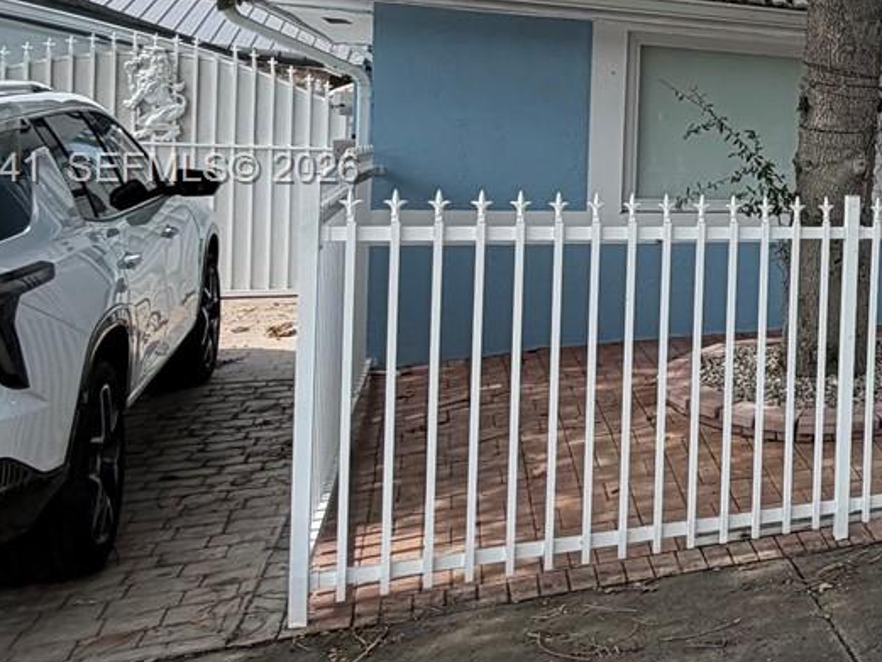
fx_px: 1096
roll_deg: -1.9
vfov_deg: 33.0
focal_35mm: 43
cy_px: 171
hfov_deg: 31.7
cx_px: 1187
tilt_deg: -2.3
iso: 40
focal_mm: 2.22
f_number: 2.2
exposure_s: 1/760
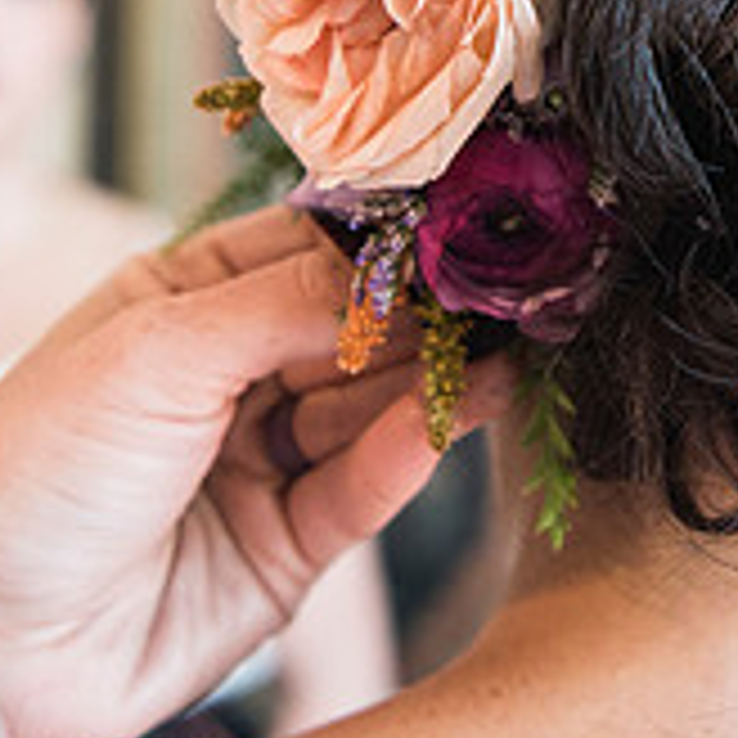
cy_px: -55
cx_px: 705
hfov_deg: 20.6
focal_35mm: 82
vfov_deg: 20.3
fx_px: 1978
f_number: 2.8
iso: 640
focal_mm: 24
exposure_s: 1/160
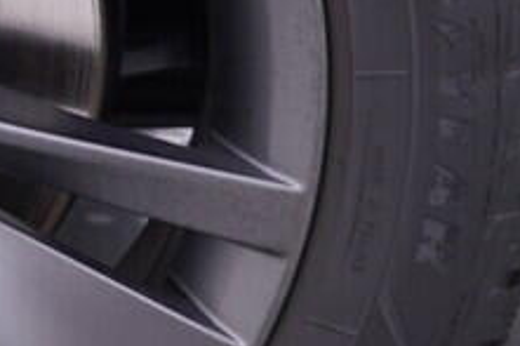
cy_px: -5
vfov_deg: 5.8
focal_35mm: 235
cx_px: -59
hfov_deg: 8.7
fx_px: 3392
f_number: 3.2
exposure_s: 1/40
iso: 125
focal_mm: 24
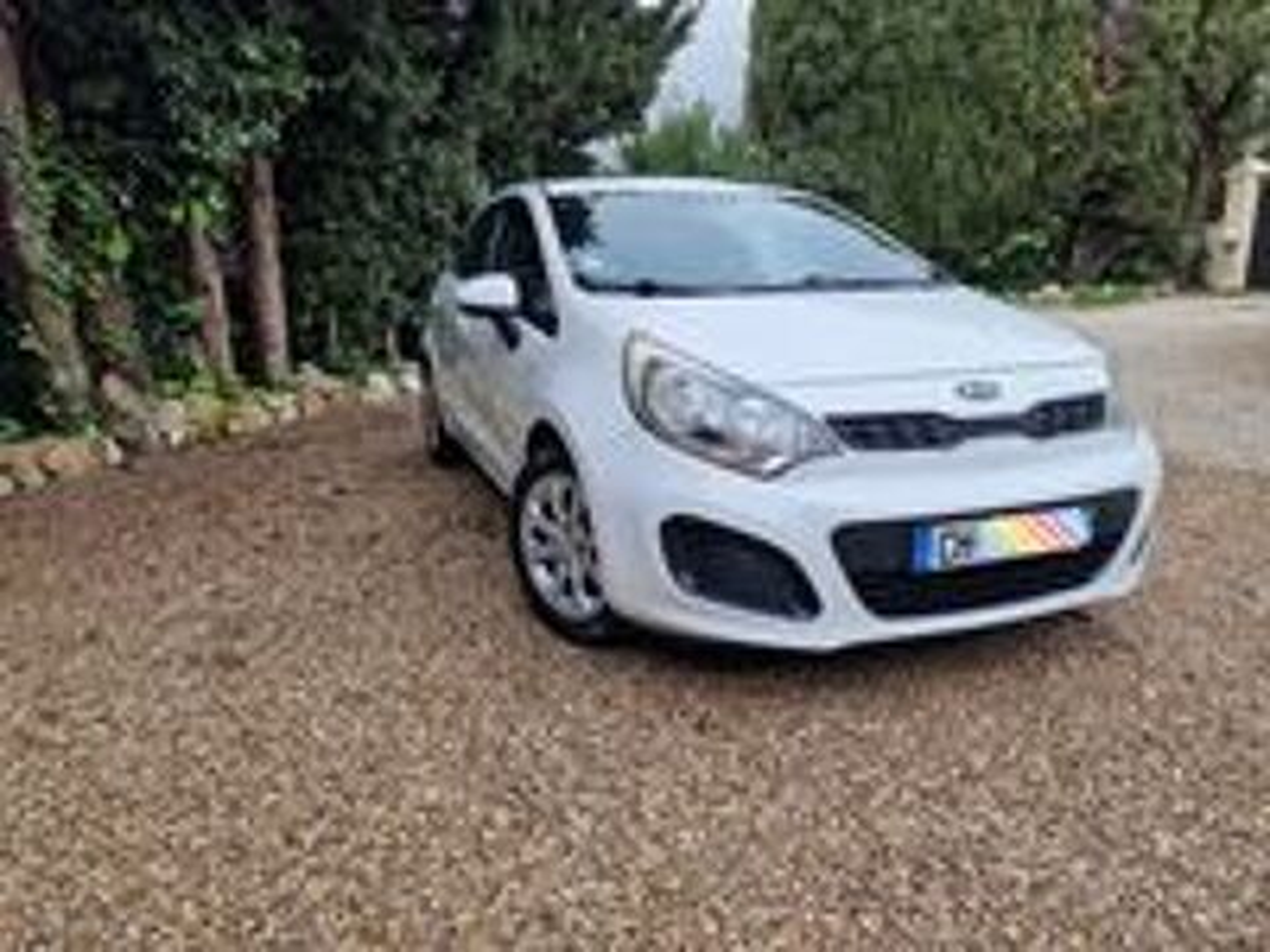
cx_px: 635
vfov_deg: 58.9
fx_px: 844
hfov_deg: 73.9
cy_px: 476
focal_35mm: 23
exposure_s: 1/270
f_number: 1.8
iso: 50
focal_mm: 6.4
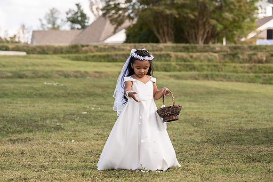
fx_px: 755
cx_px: 135
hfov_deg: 20.5
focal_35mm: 100
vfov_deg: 13.8
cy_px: 93
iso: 100
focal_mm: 92
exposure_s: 1/250
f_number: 4
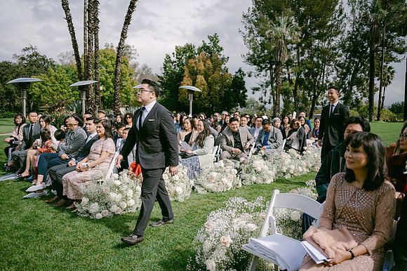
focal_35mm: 29
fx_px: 326
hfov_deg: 63.9
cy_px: 136
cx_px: 204
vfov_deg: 45.1
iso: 100
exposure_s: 1/2000
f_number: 2.8
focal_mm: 28
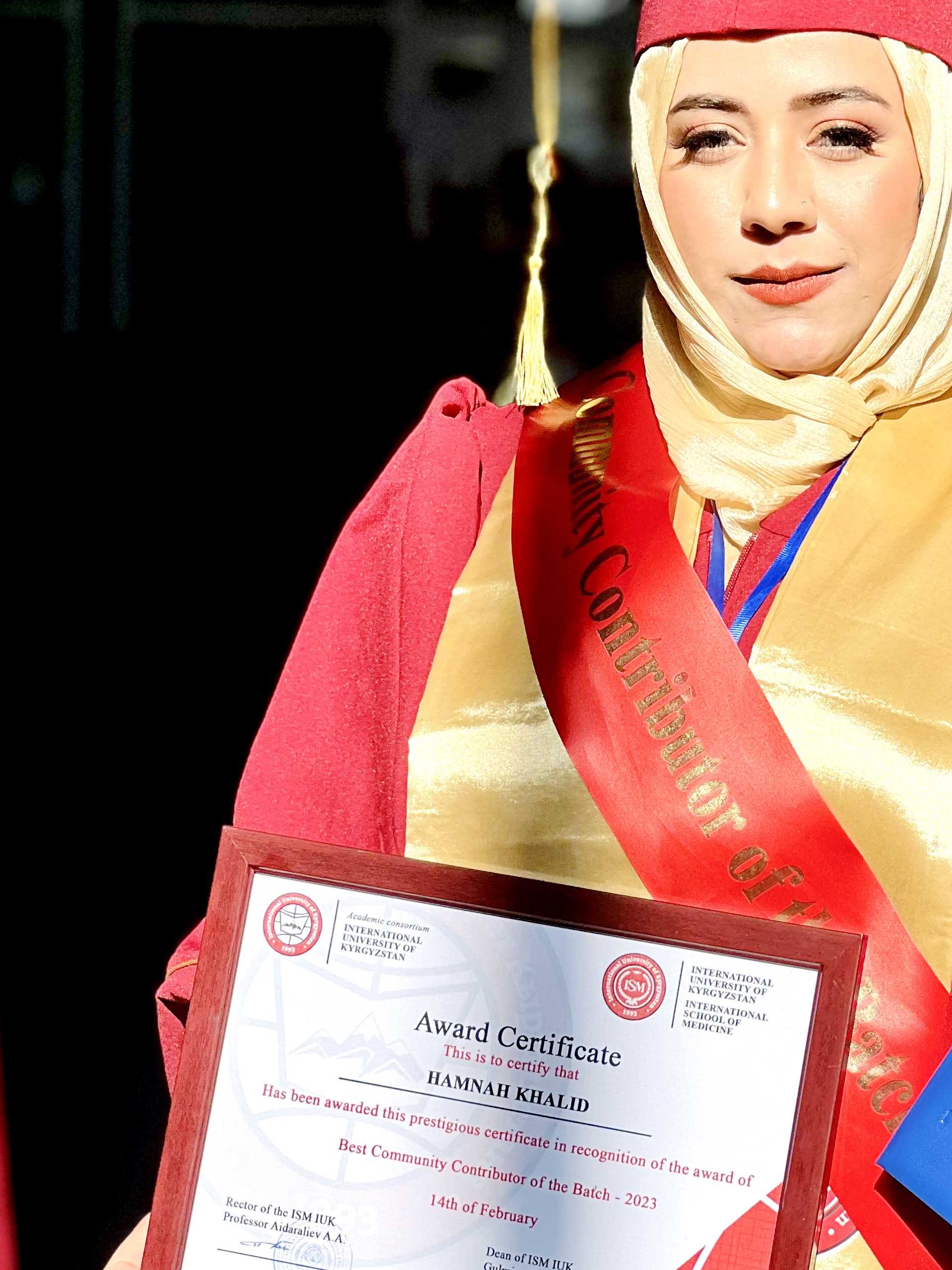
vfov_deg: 16.0
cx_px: 748
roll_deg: -1.6
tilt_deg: -3.1
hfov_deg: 12.0
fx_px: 4510
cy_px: 519
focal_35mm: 123
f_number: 2.8
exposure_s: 1/444
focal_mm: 9
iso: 32
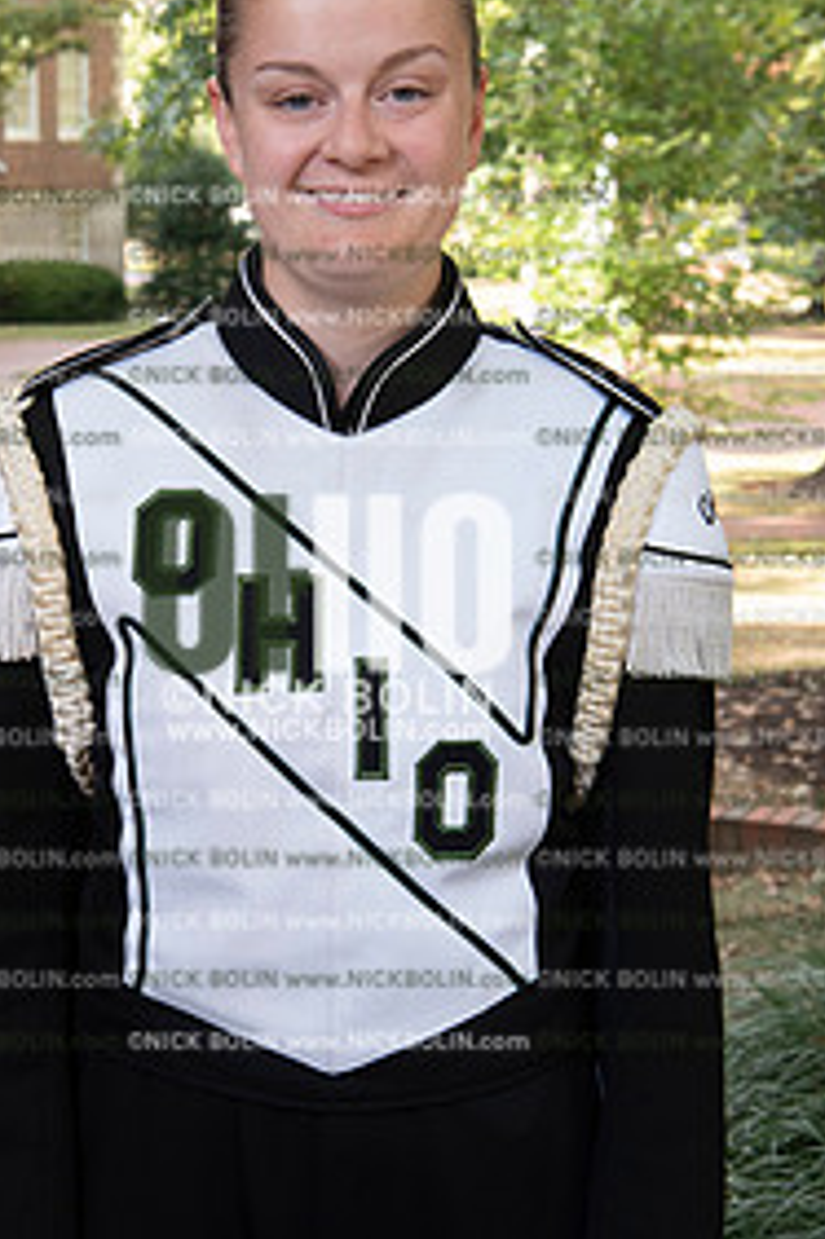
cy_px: 617
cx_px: 326
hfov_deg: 17.7
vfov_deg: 26.3
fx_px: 2650
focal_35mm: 77
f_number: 8
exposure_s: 1/100
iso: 800
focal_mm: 48
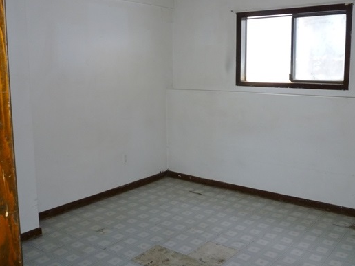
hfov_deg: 51.0
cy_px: 117
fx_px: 369
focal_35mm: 36
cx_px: 216
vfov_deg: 39.6
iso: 160
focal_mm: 5.2
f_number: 3.3
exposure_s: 1/30
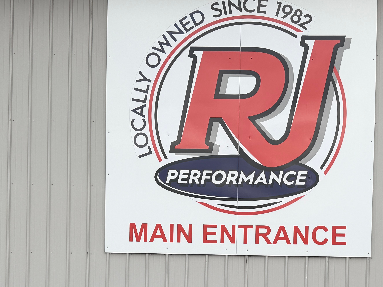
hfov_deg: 36.7
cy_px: 282
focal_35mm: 52
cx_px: 224
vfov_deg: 26.6
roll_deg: -0.6
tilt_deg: -1.0
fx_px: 575
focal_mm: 6.76
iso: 80
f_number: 1.78
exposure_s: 1/2445
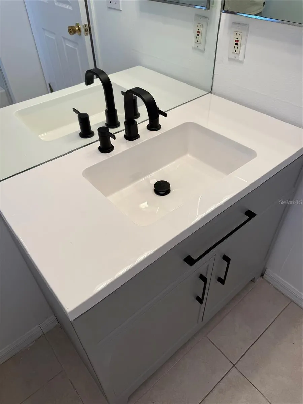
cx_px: 152
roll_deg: -0.2
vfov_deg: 71.6
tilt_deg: -43.6
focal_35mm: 24
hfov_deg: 56.8
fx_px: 280
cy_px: 202
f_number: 1.78
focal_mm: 6.76
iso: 64
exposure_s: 1/120
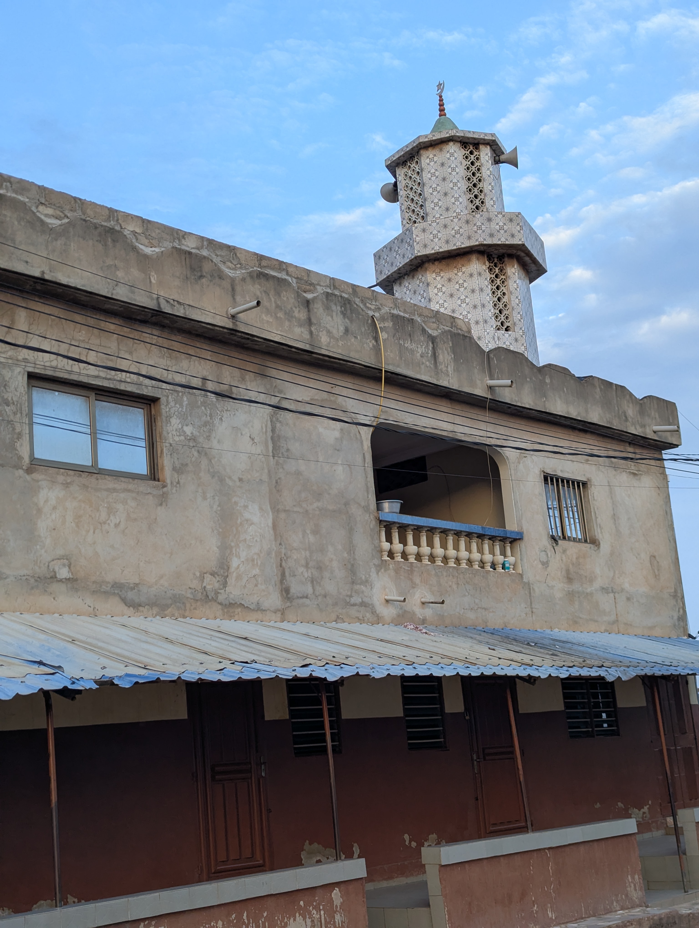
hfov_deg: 30.3
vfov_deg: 39.6
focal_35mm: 48
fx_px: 1289
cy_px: 464
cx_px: 350
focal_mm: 6.81
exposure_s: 1/185
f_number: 1.85
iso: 49
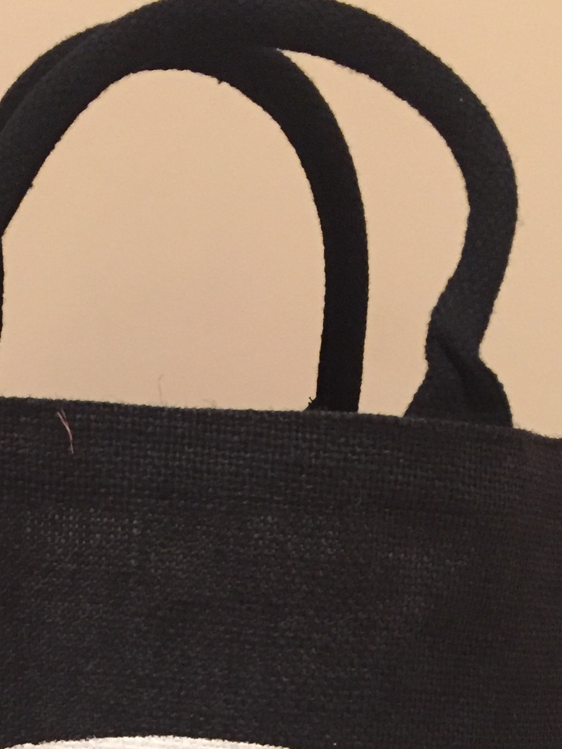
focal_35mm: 70
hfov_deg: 20.8
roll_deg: -1.9
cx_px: 120
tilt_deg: -12.7
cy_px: 878
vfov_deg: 25.2
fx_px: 1515
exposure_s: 1/17
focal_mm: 4.15
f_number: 2.2
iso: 250
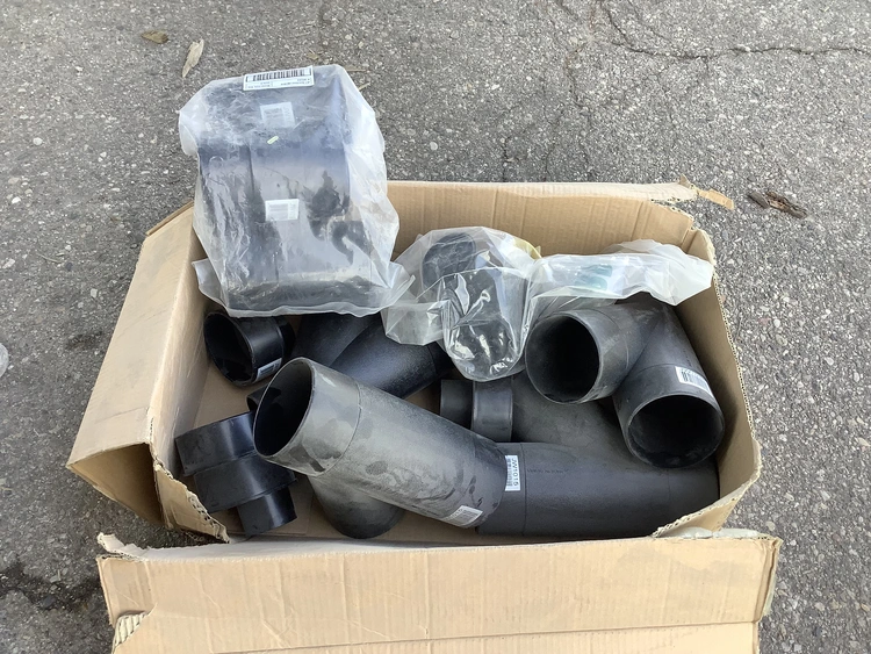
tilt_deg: -53.4
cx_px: 436
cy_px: 327
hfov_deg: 58.3
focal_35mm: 31
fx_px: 780
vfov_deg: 45.5
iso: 50
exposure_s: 1/120
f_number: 2.4
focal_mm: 3.3
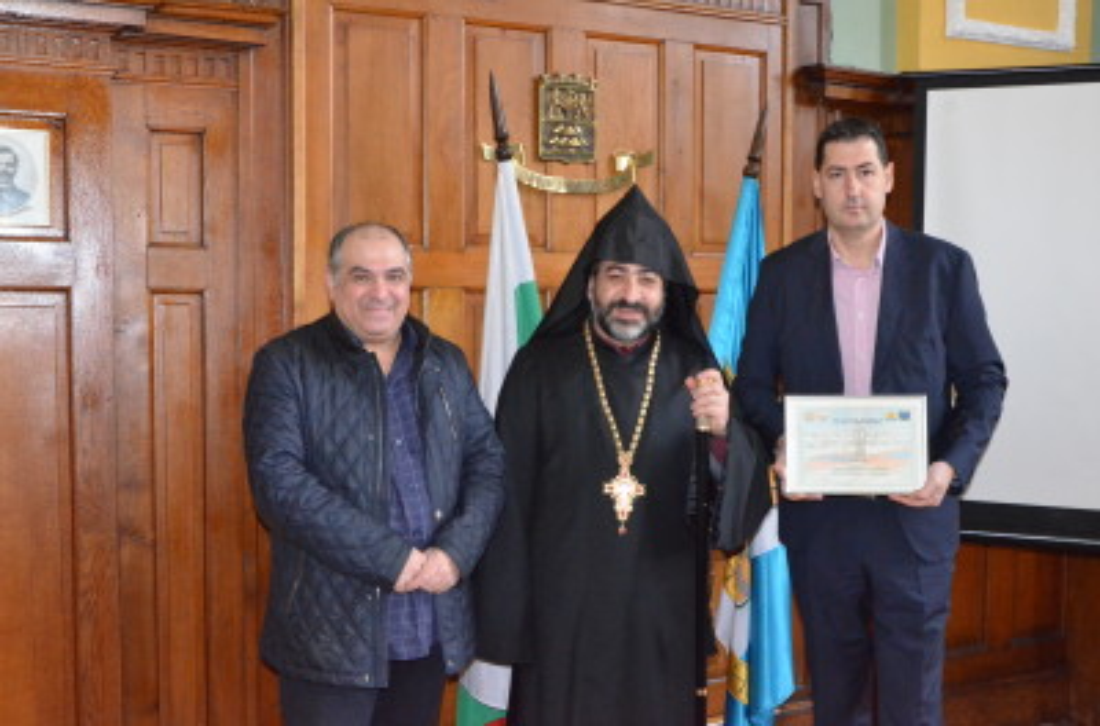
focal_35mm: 38
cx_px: 550
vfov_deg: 35.3
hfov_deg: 51.4
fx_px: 1142
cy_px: 363
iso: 6400
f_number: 8
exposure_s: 1/60
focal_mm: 25
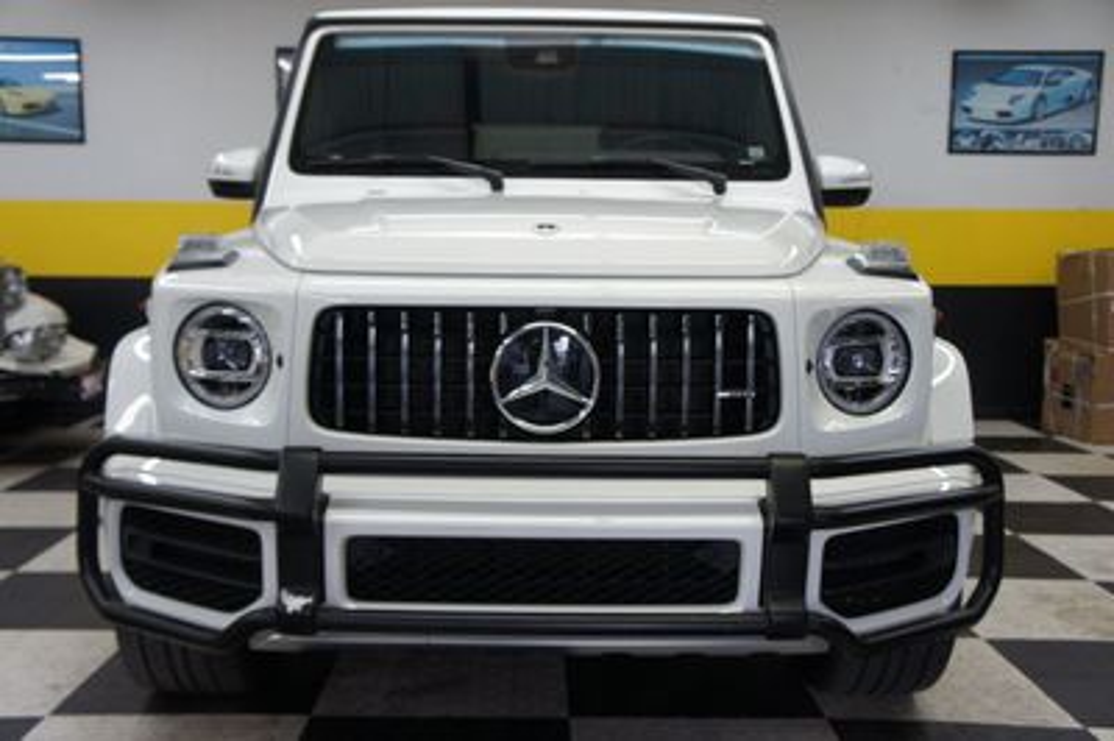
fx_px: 1113
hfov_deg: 53.2
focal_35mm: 36
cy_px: 370
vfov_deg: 36.8
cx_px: 557
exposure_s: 1/40
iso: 200
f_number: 4
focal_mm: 24
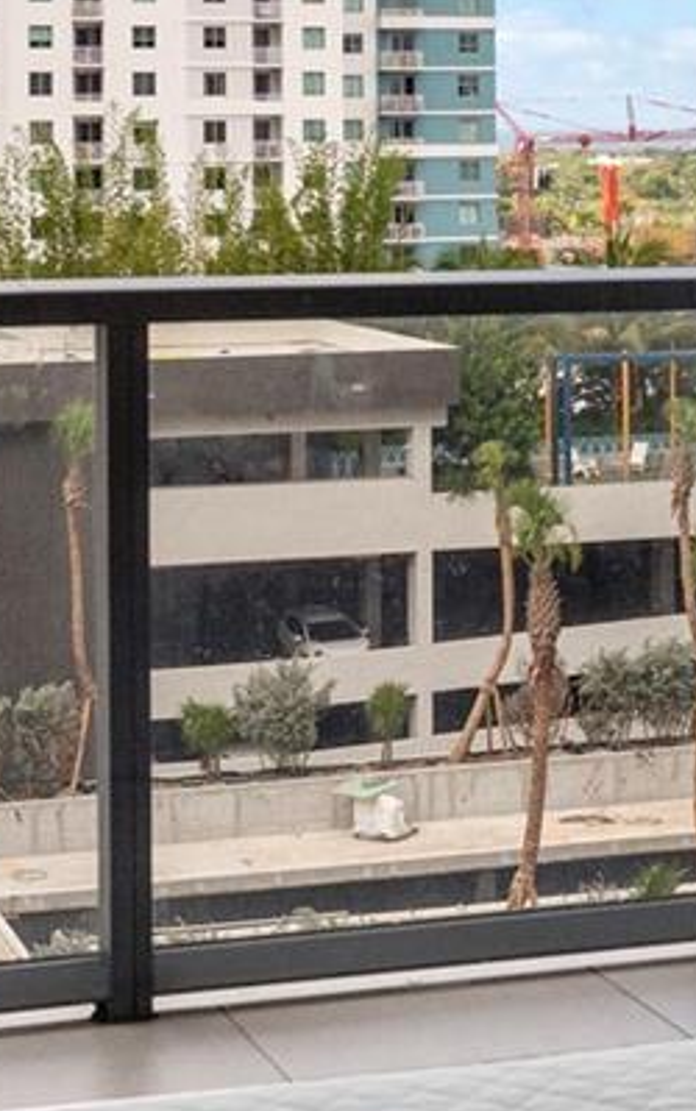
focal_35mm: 98
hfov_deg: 13.3
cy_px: 189
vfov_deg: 20.9
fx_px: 2969
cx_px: 537
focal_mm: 24
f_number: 8
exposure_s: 1/1600
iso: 640
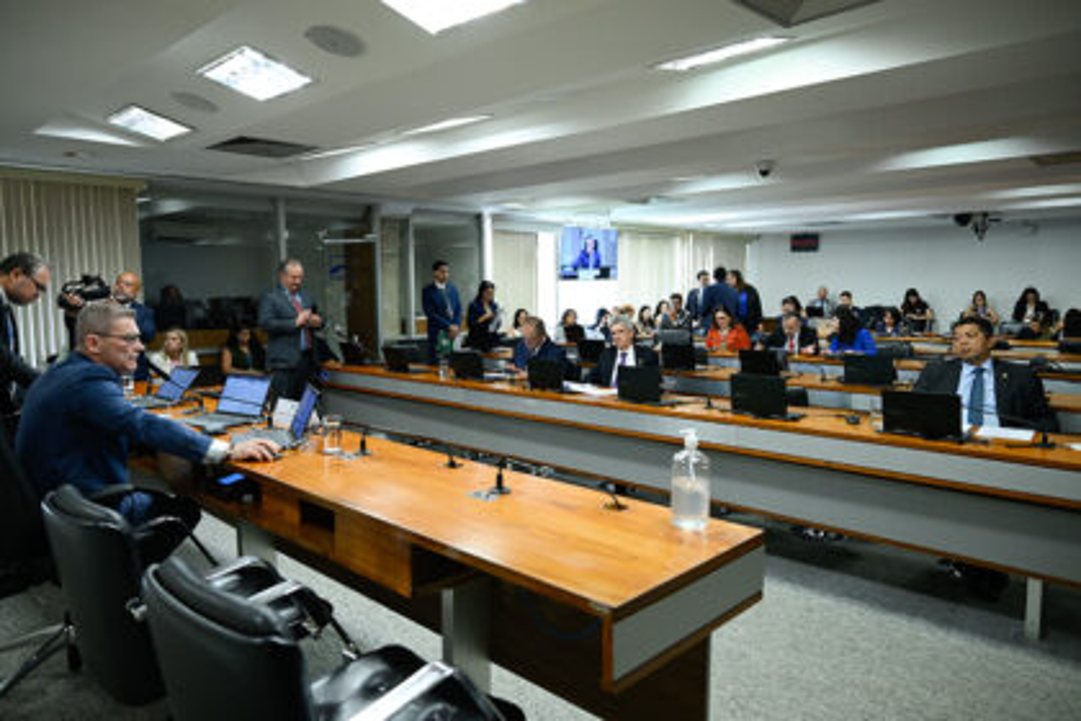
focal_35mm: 24
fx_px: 721
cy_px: 360
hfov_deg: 73.7
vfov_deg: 53.1
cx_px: 540
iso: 1250
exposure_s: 1/160
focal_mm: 24
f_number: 2.8
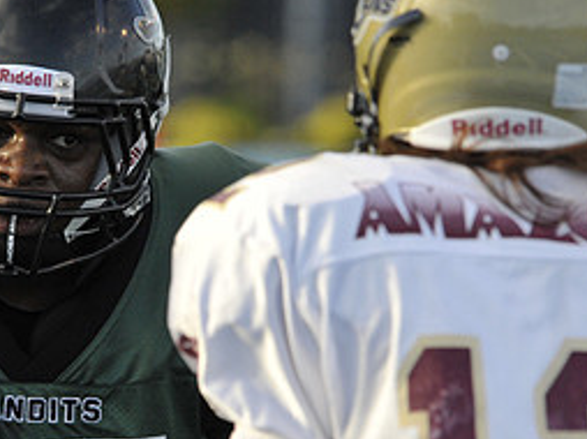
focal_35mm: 1099
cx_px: 88
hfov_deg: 1.8
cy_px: 280
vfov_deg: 1.4
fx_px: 18619
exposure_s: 1/1000
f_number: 10
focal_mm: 500
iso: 2800
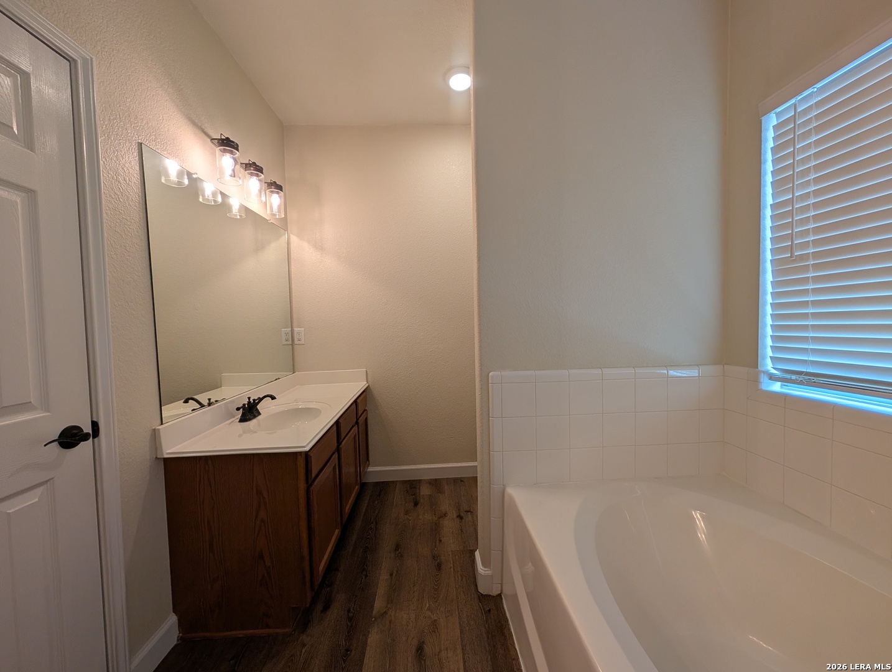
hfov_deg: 110.5
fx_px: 310
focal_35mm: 12
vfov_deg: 94.7
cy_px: 336
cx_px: 446
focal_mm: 2.02
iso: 55
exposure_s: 1/120
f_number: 1.7
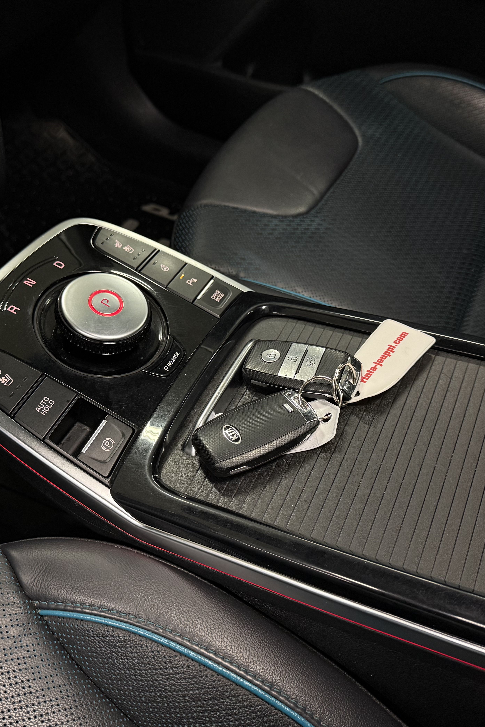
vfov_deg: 55.8
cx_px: 191
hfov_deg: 38.7
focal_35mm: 34
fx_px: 687
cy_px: 359
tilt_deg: -45.5
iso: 250
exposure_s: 1/50
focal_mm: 6.76
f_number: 1.78
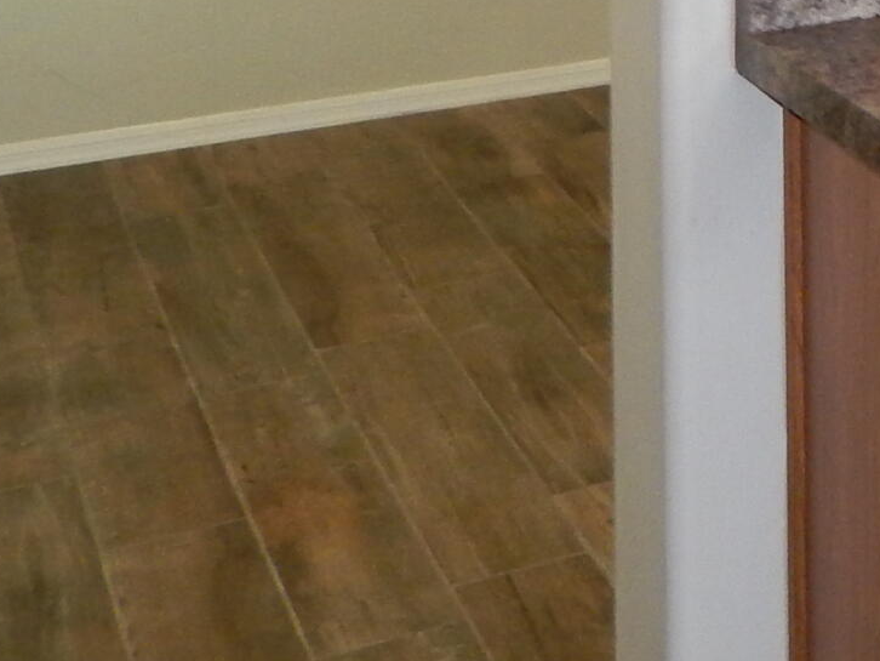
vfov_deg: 14.4
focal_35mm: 95
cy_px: -380
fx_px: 2416
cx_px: 1800
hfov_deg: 15.8
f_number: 3
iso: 200
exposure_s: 1/30
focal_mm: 4
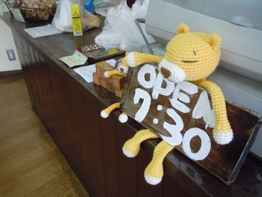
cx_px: 131
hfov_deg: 55.4
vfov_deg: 42.9
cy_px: 98
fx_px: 250
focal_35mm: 33
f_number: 4
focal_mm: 5.9
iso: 400
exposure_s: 1/40
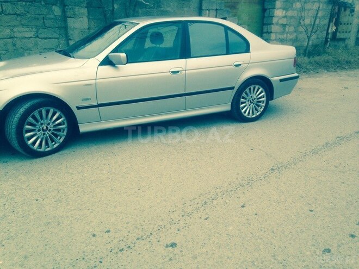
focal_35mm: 33
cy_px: 134
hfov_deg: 55.4
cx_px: 180
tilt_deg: -18.5
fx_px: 342
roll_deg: -0.5
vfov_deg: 42.9
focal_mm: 4.12
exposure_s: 1/284
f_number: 2.4
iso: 50
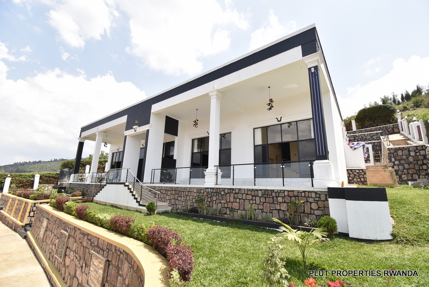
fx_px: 179
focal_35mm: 15
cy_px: 144
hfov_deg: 100.3
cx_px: 214
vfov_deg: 77.4
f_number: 8
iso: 100
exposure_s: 1/160
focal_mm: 10
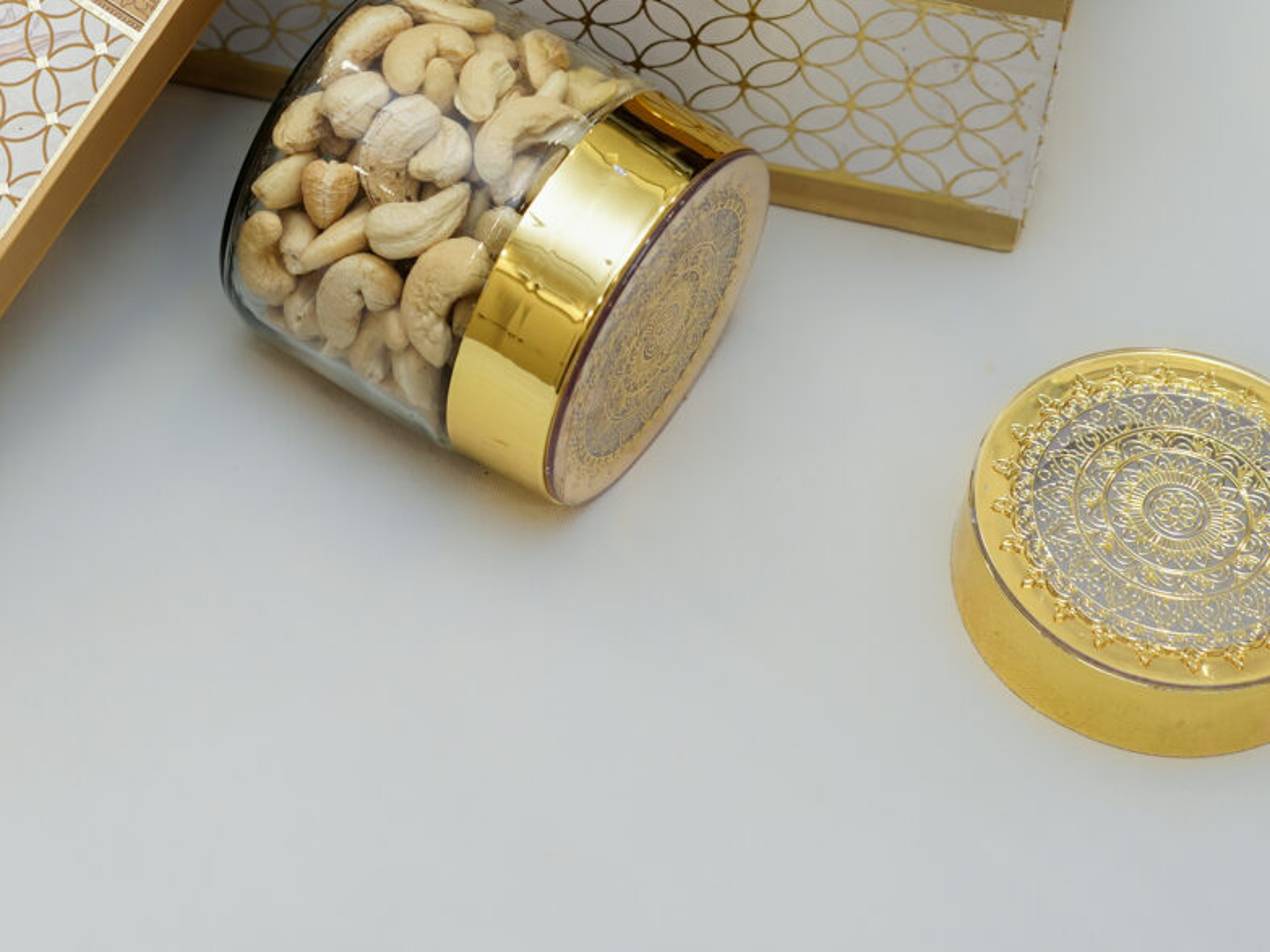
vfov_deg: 12.9
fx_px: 4035
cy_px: -346
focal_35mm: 110
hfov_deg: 17.6
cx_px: 128
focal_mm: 35
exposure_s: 1/125
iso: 160
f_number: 3.2
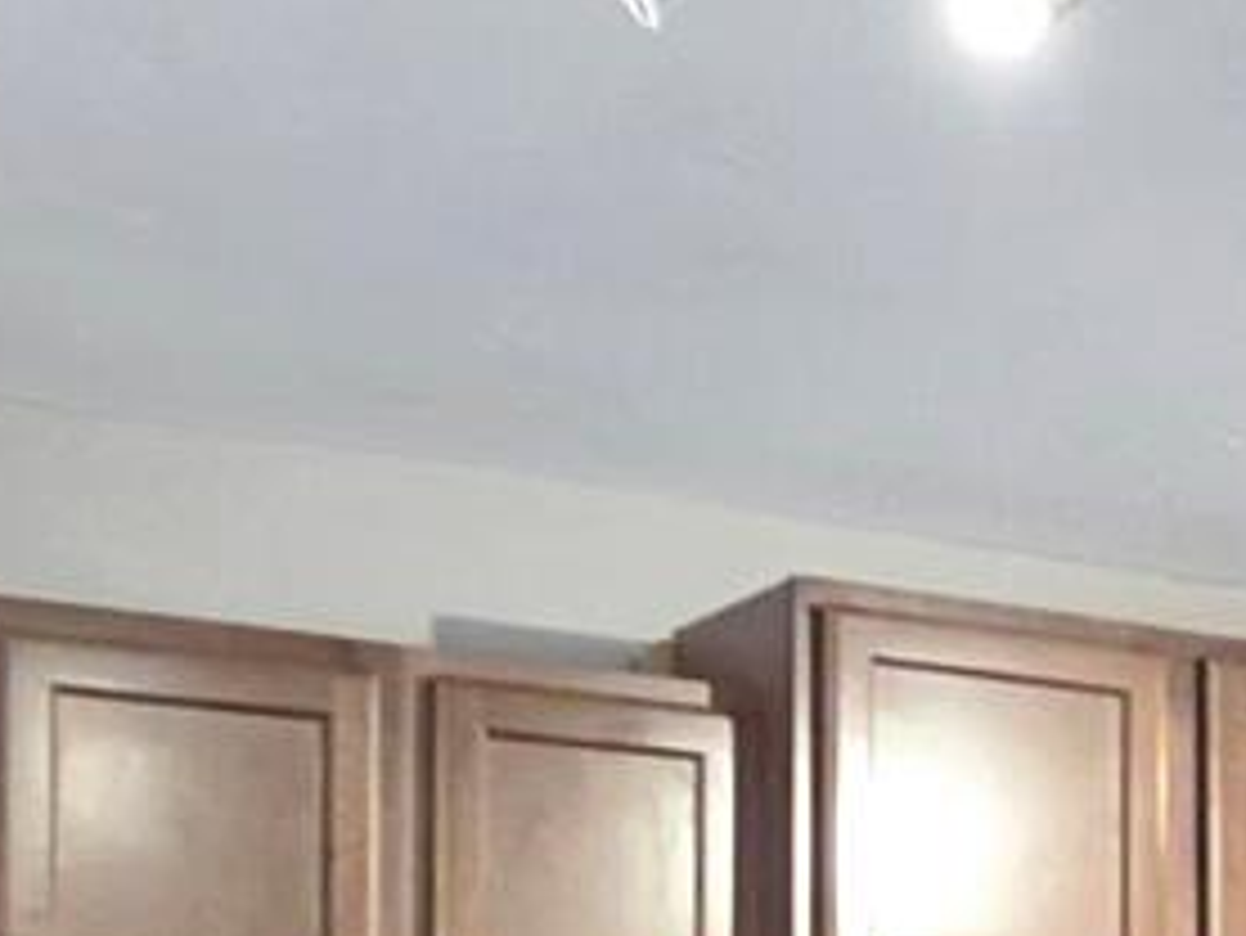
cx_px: 1084
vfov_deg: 16.1
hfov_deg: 25.3
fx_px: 2701
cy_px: 1755
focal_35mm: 75
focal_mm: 2.2
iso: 400
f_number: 2.2
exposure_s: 1/60
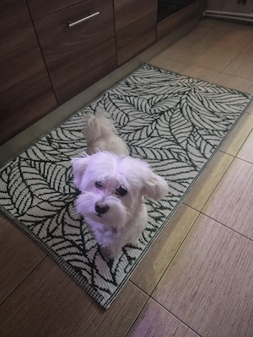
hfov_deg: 58.9
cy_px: 168
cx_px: 126
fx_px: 224
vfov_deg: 73.9
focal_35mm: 23
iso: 640
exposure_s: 1/39
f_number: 1.8
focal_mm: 5.4
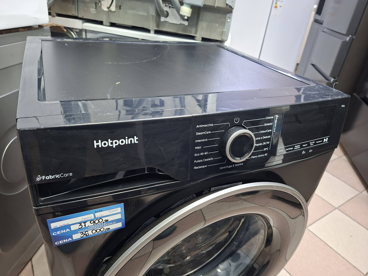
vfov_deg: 58.9
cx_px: 184
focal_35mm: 23
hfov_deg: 73.9
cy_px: 138
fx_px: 245
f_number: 1.8
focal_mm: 5.54
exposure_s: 1/33
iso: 400
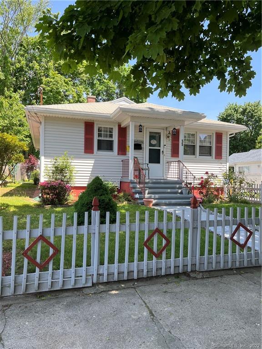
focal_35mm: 26
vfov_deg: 67.3
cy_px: 174
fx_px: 262
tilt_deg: -1.4
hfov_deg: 53.1
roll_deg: -1.5
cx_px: 131
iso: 50
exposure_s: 1/580
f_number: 1.6
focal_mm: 5.1
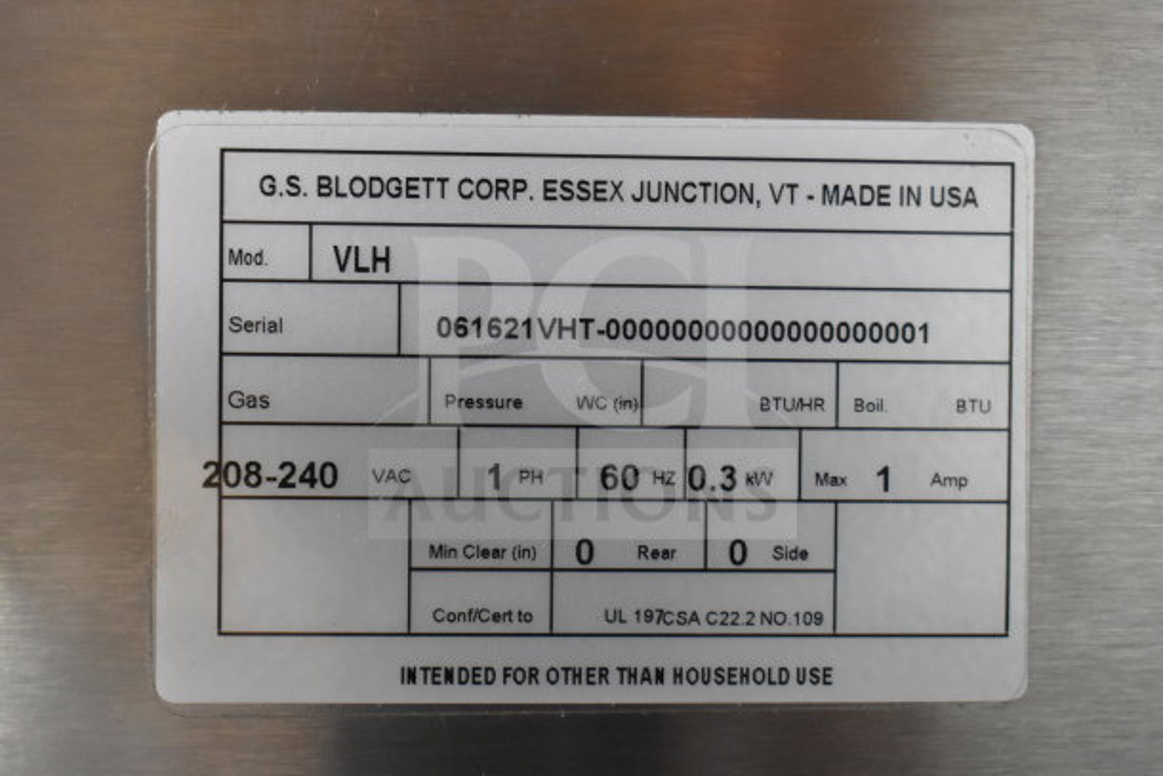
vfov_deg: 23.8
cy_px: 388
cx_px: 582
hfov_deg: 35.0
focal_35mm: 57
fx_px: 1842
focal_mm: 38
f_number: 4.8
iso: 2800
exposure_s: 1/60
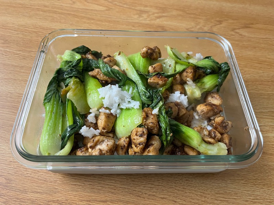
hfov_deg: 67.3
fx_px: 206
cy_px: 102
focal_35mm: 26
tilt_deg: -59.4
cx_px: 137
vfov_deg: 53.1
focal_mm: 5.1
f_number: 1.6
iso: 160
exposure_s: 1/60
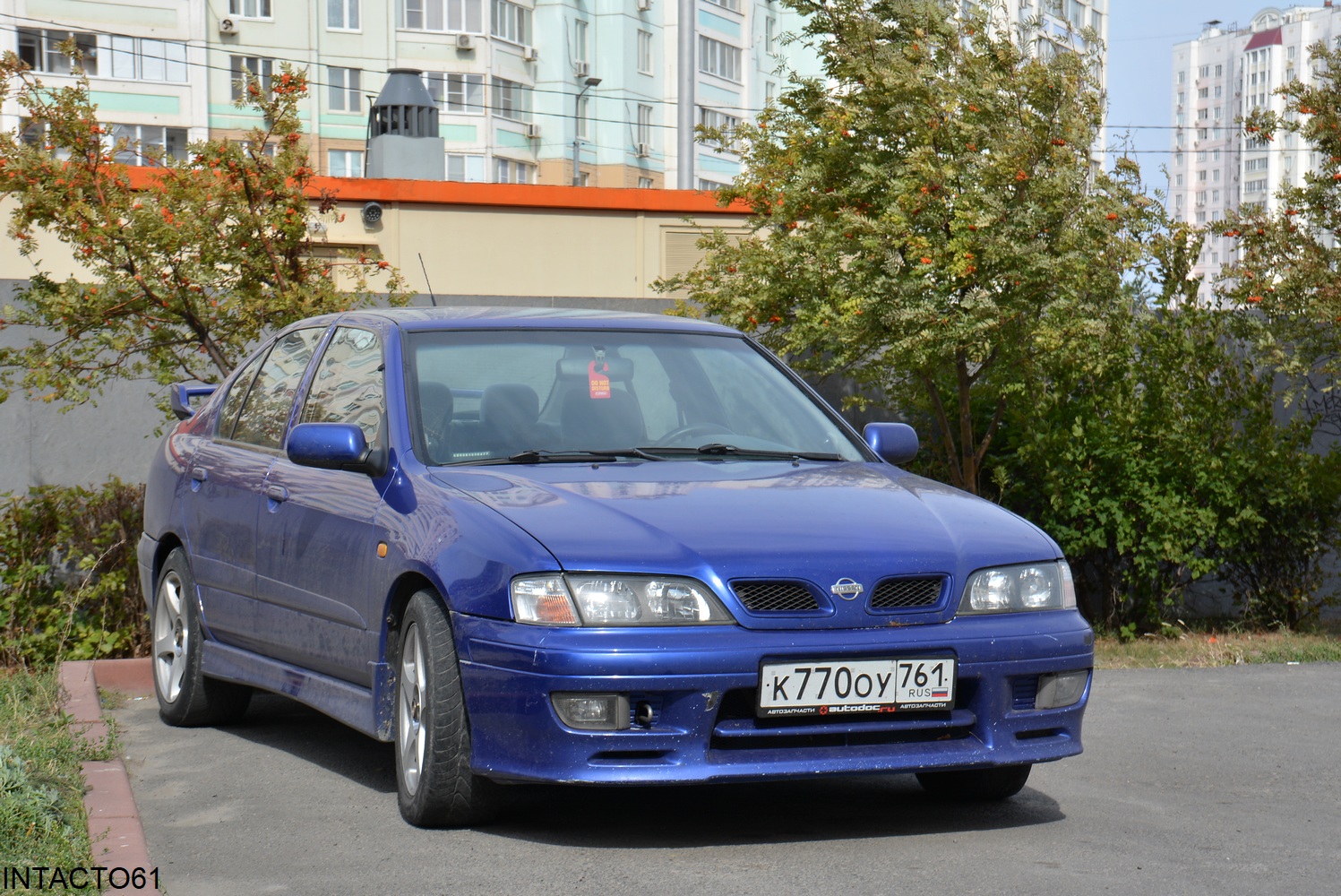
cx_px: 670
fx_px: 2460
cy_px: 448
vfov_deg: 20.6
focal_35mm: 66
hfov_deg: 30.5
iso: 125
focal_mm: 44
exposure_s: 1/250
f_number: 8
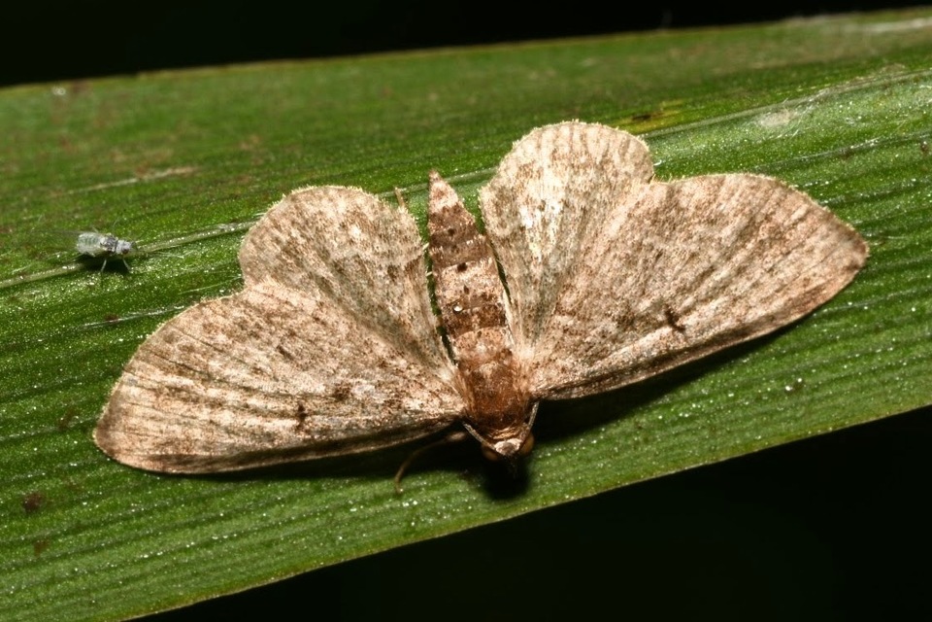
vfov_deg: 8.7
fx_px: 4077
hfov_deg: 13.0
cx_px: 466
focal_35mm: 158
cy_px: 311
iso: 100
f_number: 29
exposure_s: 1/60
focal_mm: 105
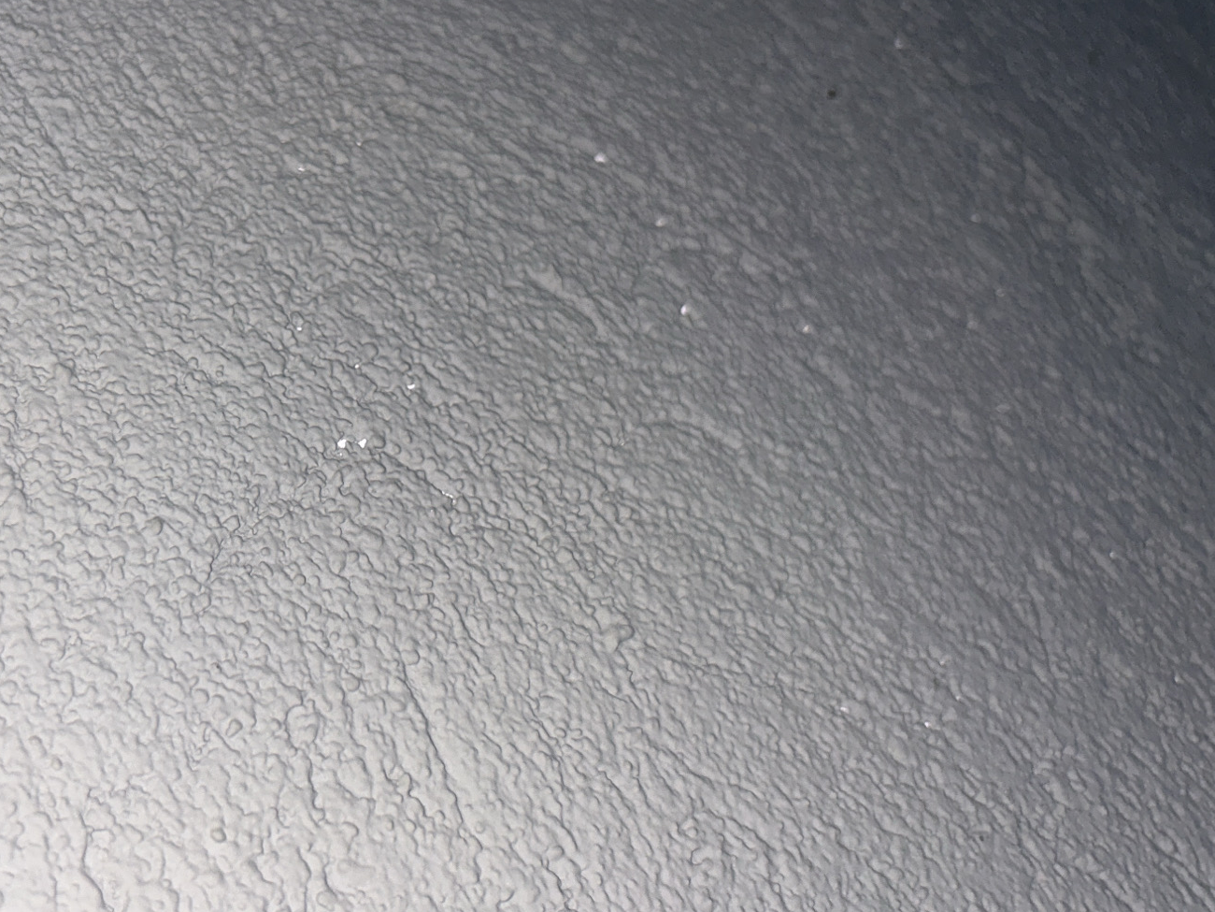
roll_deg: +21.0
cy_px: 420
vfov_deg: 35.9
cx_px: 348
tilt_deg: +22.0
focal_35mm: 40
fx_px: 1404
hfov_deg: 45.6
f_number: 1.5
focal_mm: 5.7
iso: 50
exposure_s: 1/4
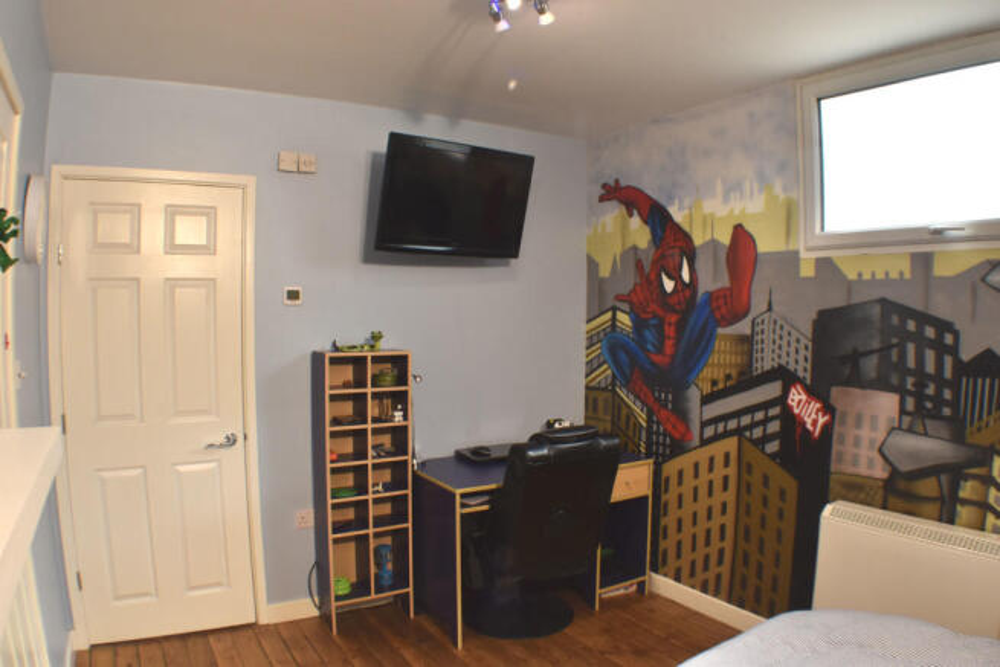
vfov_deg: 43.6
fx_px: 833
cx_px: 500
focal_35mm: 30
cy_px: 334
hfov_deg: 61.9
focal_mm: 20
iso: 280
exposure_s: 1/5
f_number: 22
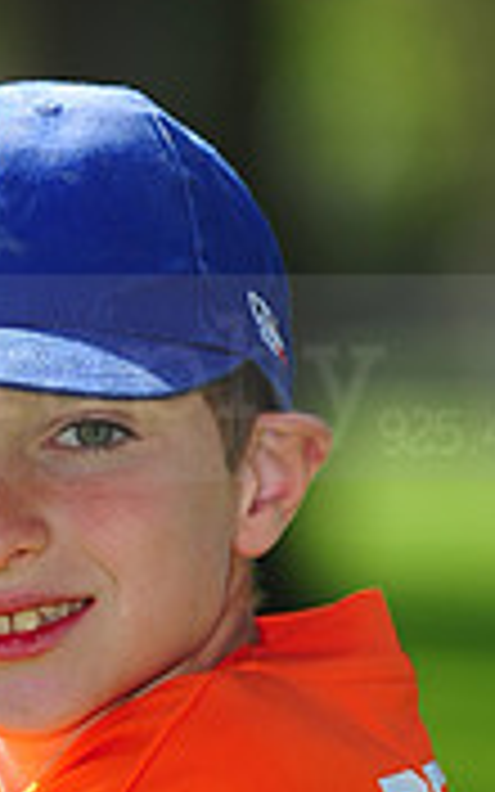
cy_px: 338
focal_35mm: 671
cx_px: -202
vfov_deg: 3.1
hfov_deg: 2.0
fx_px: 14483
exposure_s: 1/800
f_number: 4.5
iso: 200
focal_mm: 200
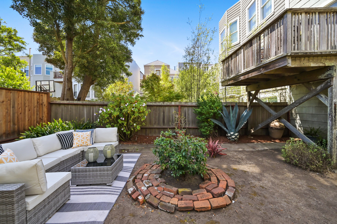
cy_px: 112
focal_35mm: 14
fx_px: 131
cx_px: 168
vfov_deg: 81.1
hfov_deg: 104.3
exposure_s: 1/640
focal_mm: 14
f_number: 9
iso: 800
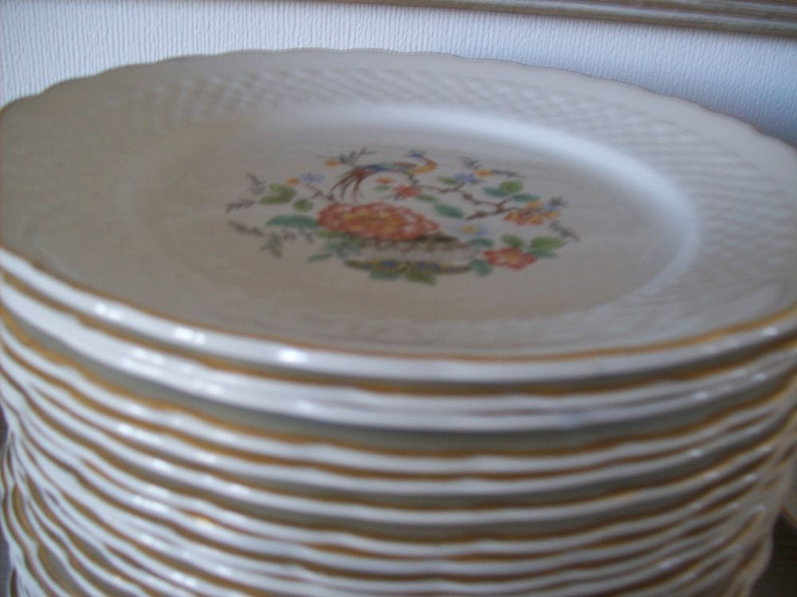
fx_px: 828
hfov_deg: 51.4
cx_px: 398
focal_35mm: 36
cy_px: 298
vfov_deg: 39.6
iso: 80
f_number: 2.7
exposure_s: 1/7.98
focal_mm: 6
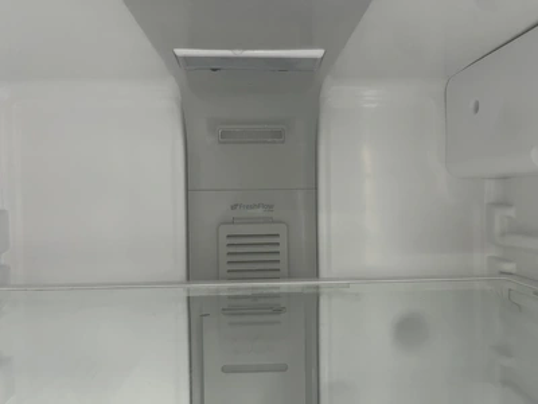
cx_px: 269
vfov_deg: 53.1
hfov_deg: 67.3
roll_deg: +1.2
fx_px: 404
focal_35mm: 26
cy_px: 202
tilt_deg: -0.5
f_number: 1.6
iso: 400
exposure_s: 1/60
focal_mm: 5.1
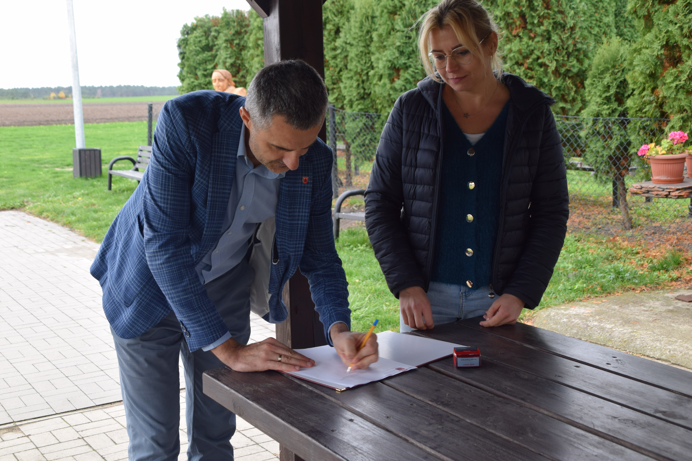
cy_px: 230
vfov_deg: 28.1
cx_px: 346
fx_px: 923
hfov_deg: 41.1
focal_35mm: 48
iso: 400
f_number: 7.1
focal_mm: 32
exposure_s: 1/40
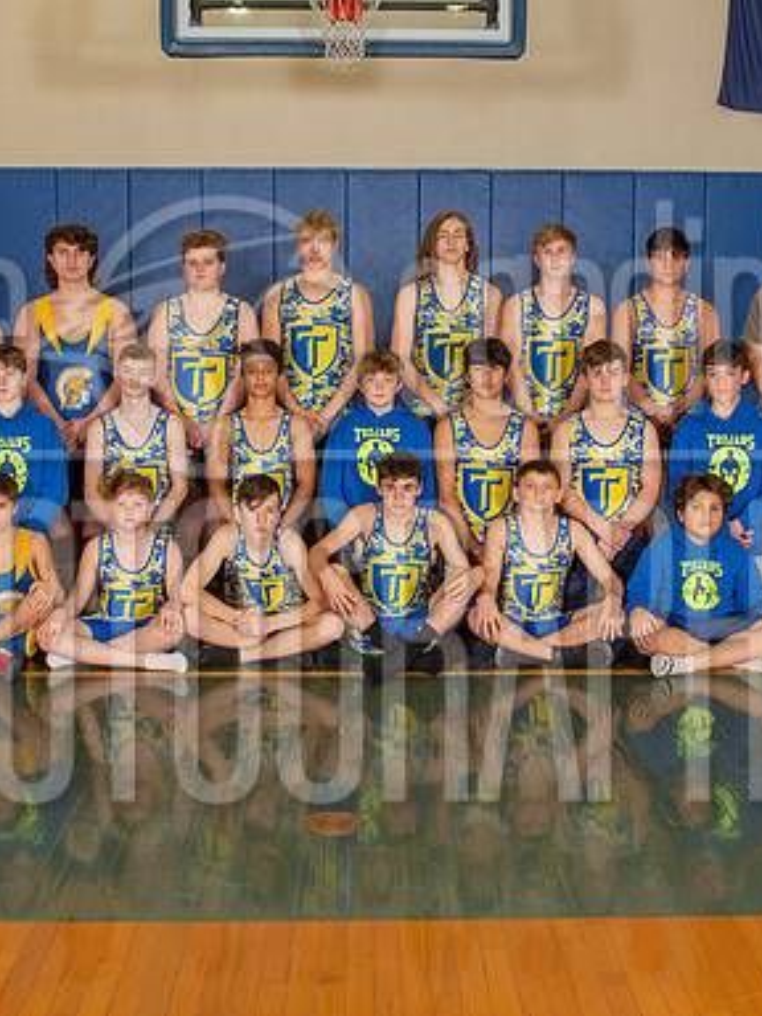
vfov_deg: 41.2
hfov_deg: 31.5
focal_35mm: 46
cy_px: 480
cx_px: 386
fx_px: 1350
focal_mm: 24
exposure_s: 1/200
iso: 1000
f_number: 5
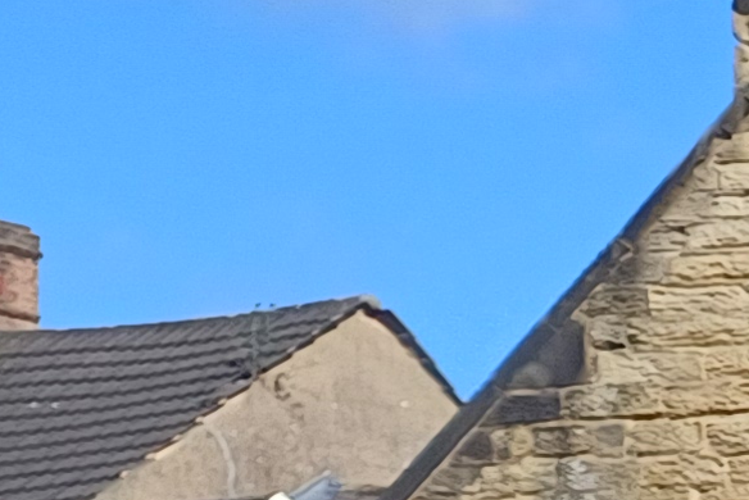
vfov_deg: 7.4
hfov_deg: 8.7
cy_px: 1027
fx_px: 3705
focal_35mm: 178
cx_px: 2506
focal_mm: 4.65
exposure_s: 1/1178
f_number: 1.8
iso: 50
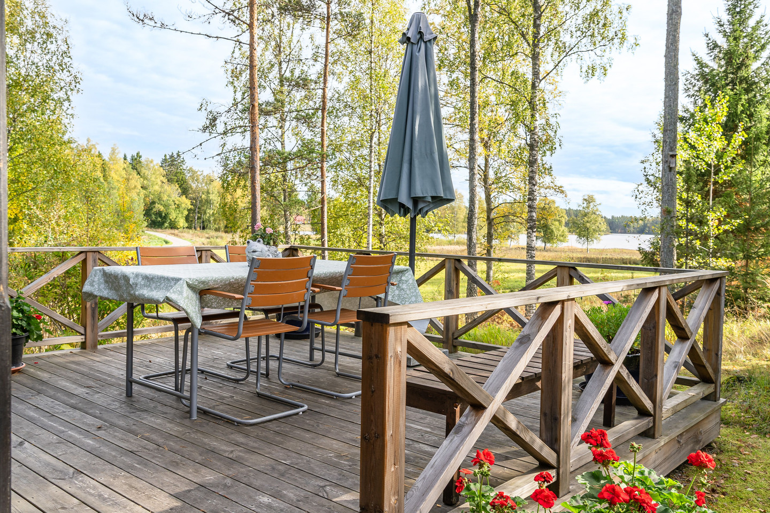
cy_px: 256
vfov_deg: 43.6
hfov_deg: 61.9
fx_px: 642
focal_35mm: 30
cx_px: 385
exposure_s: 1/160
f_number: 8
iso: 200
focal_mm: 30
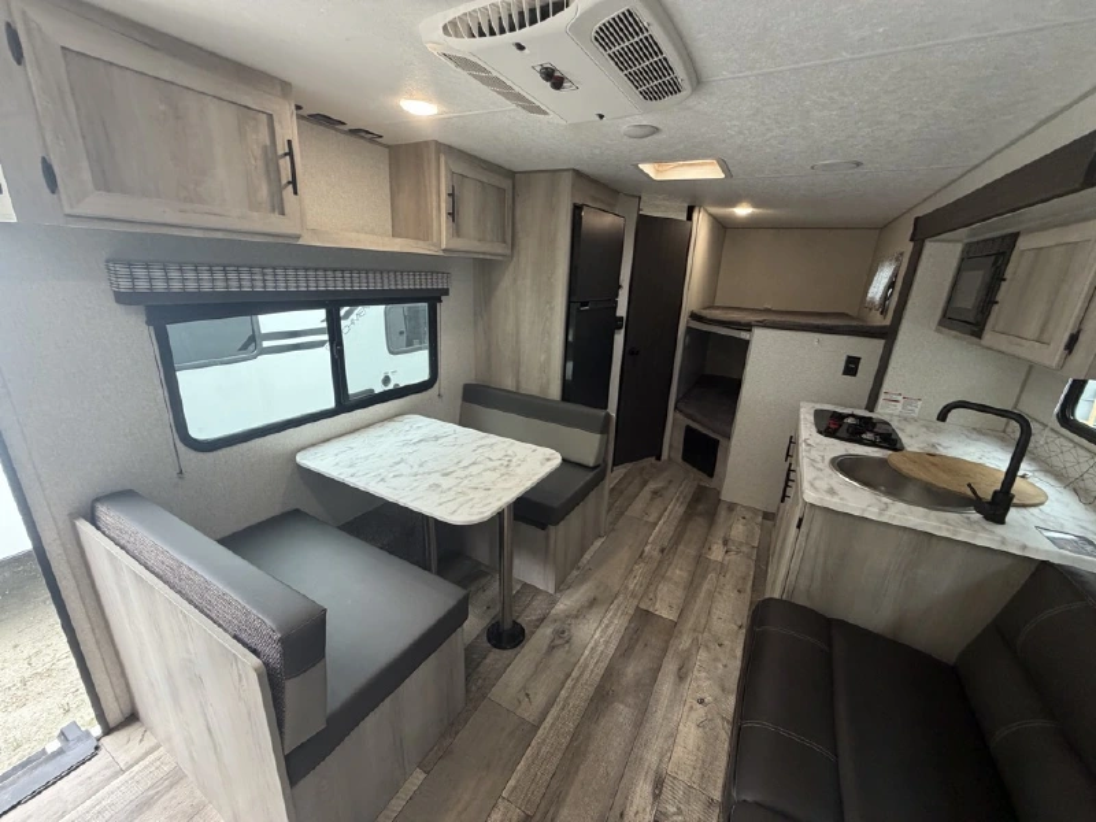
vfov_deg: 85.7
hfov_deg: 102.1
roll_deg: -1.5
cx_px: 548
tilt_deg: -16.7
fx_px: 443
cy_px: 411
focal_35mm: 14
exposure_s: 1/121
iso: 250
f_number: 2.2
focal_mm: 2.22
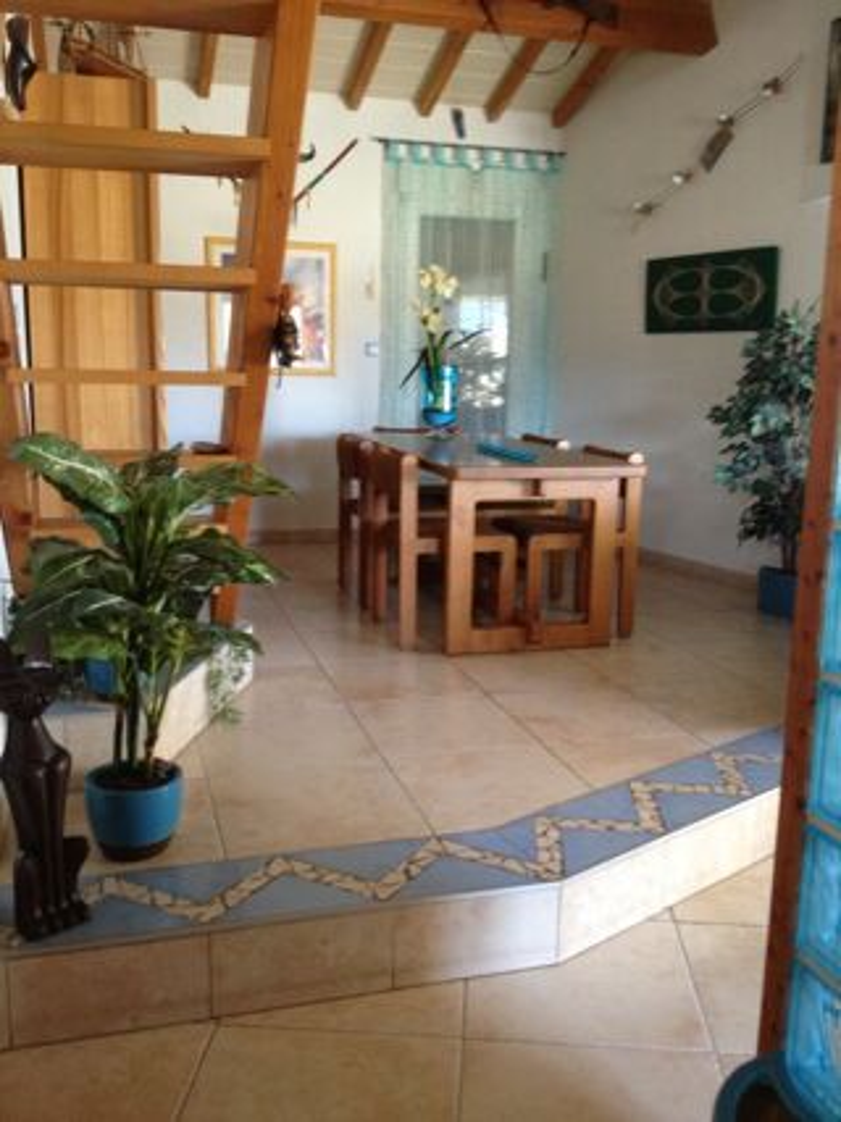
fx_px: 1134
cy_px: 561
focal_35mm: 35
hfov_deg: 40.7
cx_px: 420
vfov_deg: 52.6
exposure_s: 1/20
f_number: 2.4
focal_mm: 4.28
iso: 100
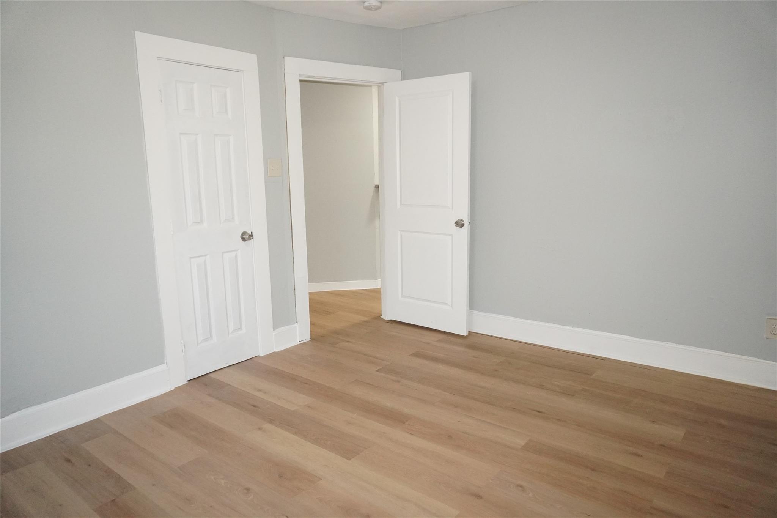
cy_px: 259
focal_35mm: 24
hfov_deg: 73.7
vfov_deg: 53.1
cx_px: 388
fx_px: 518
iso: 3200
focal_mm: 16
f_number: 3.5
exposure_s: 1/160
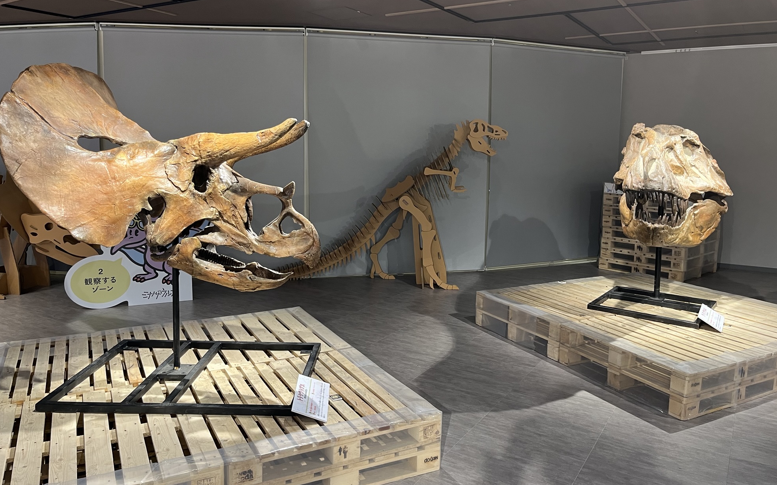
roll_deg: -0.9
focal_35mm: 28
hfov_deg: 66.5
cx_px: 385
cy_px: 209
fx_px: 593
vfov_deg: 44.4
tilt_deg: -5.5
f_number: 1.6
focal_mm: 5.1
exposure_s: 1/50
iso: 80
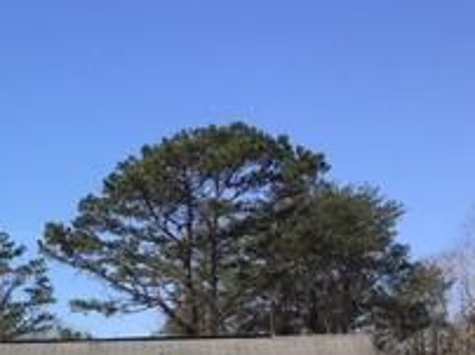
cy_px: 501
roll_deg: -1.0
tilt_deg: -0.1
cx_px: -195
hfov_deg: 19.2
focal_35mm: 92
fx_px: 1261
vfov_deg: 15.1
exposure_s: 1/1115
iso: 25
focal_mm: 4.15
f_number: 2.2
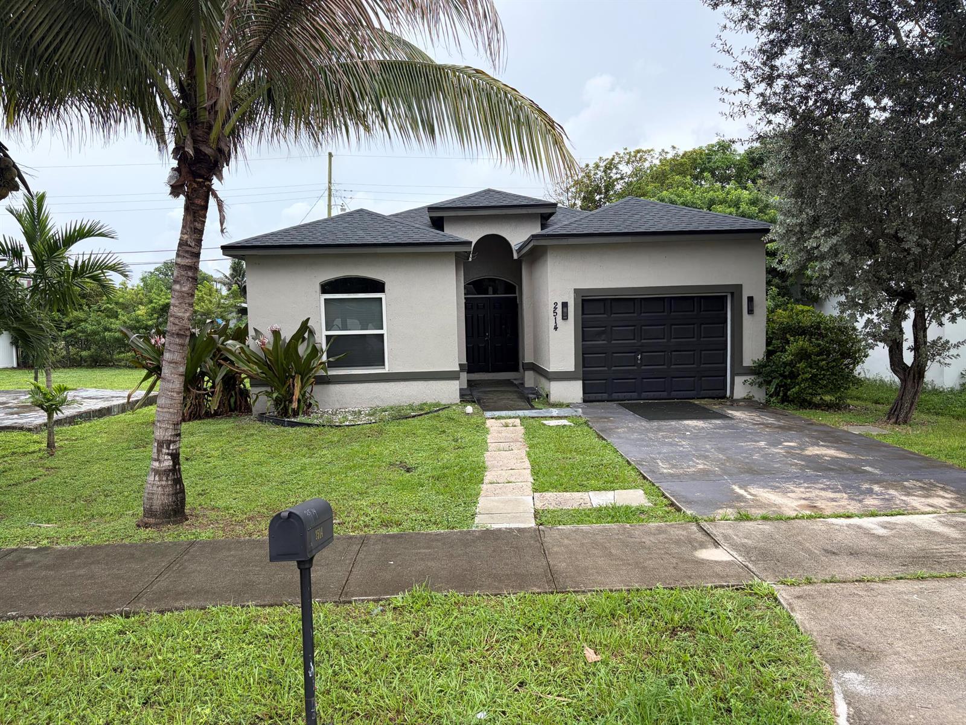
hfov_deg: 67.3
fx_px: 726
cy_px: 362
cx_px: 483
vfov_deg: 53.1
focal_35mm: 26
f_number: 1.6
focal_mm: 5.96
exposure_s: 1/1099
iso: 50
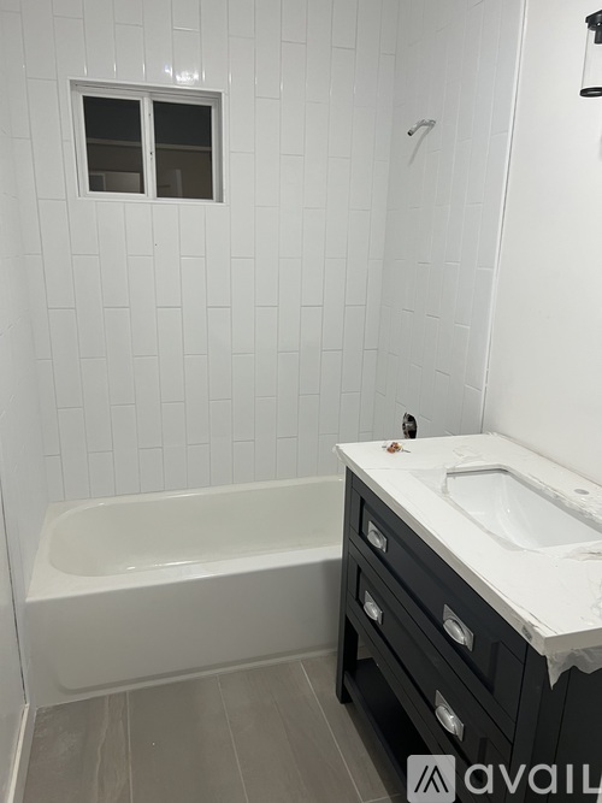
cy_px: 402
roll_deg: -1.4
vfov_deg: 67.3
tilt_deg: -15.2
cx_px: 301
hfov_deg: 53.0
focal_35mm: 26
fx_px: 603
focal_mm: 5.7
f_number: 1.5
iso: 100
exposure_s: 1/60
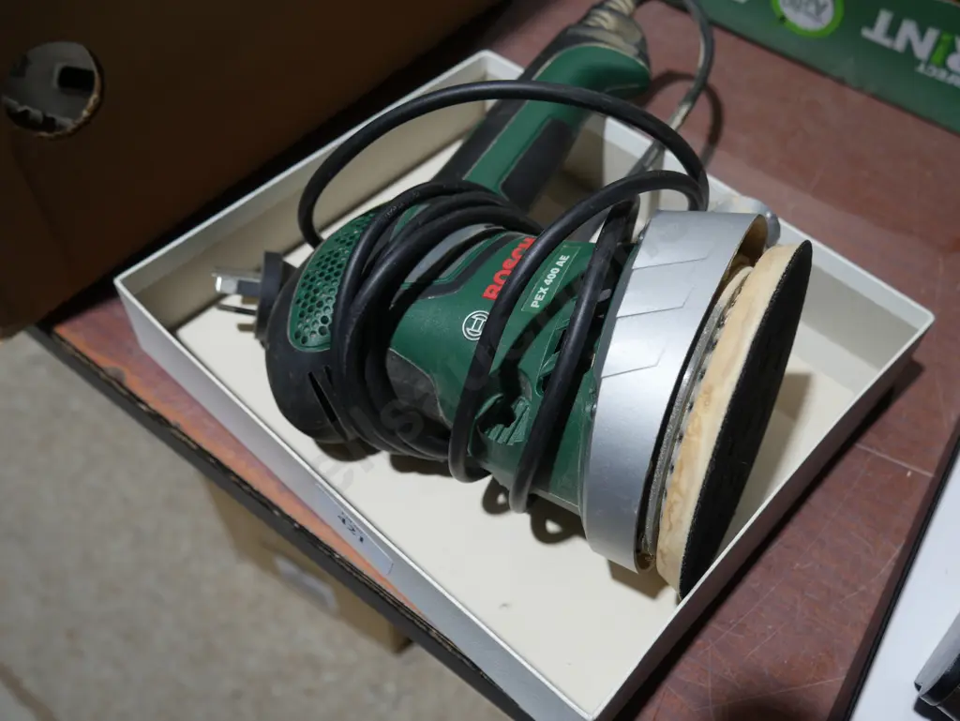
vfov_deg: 41.8
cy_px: 360
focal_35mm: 34
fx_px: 943
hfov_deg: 53.9
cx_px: 480
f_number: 4
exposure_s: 1/60
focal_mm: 17
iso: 250
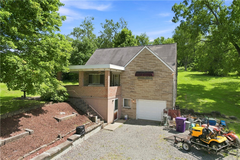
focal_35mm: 22
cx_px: 120
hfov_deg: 78.6
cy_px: 80
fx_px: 147
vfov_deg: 57.2
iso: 100
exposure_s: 1/1250
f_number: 2.8
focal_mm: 8.4
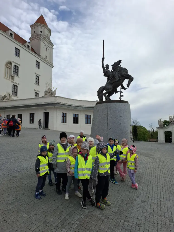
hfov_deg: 58.9
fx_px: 154
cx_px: 87
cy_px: 116
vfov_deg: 73.9
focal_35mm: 23
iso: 50
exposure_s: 1/2174
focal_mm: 5.54
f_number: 1.8
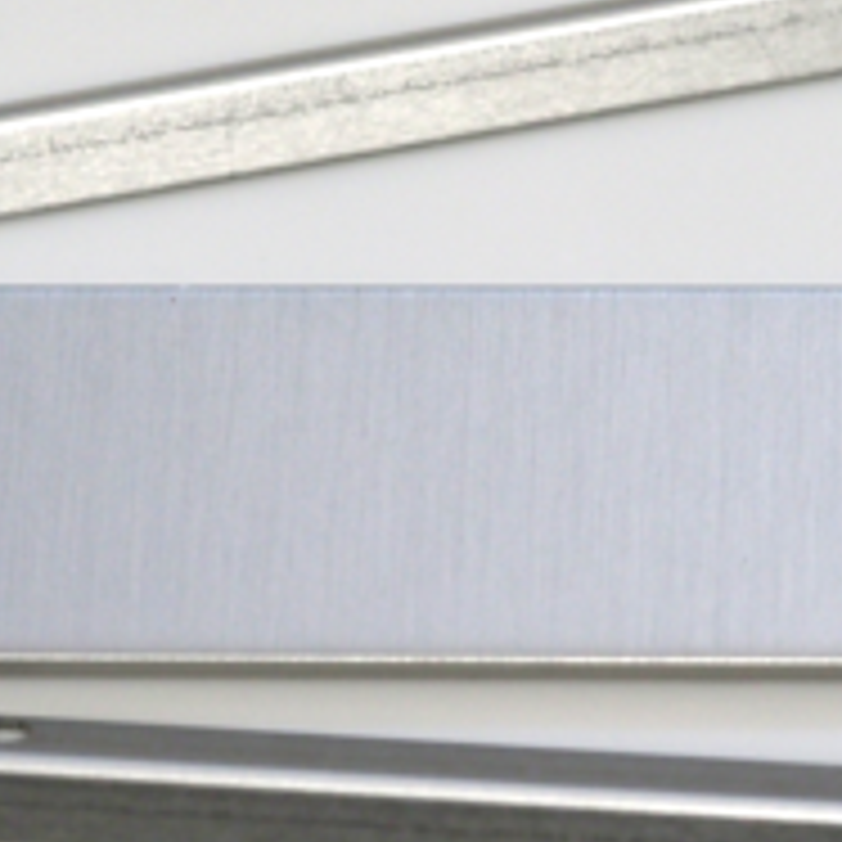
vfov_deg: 7.4
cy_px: 367
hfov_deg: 7.3
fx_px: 6550
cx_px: 635
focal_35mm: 238
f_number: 5
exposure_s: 1/160
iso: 1250
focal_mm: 60
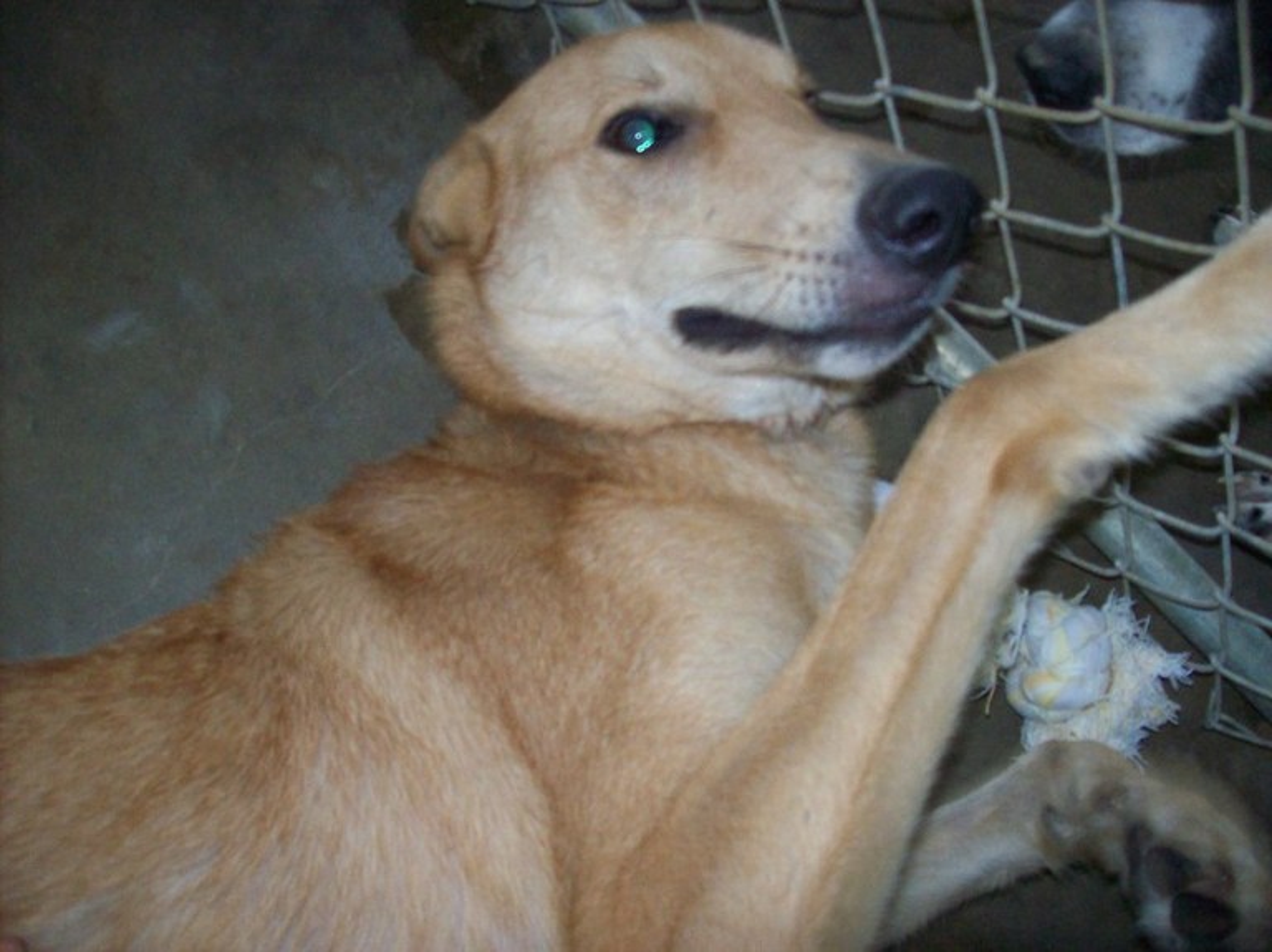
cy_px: 476
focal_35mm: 36
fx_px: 1322
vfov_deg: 39.6
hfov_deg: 51.4
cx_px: 636
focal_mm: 6
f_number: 2.7
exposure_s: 1/64
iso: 200
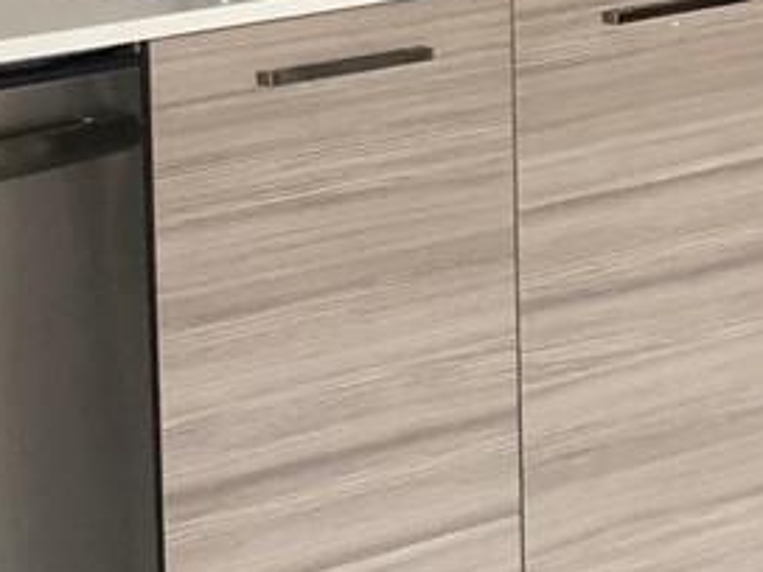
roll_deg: +1.1
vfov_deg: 8.8
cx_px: 1285
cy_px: -289
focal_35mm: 165
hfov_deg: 11.3
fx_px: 3637
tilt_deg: -4.7
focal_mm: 4
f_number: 1.8
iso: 40
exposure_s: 1/24
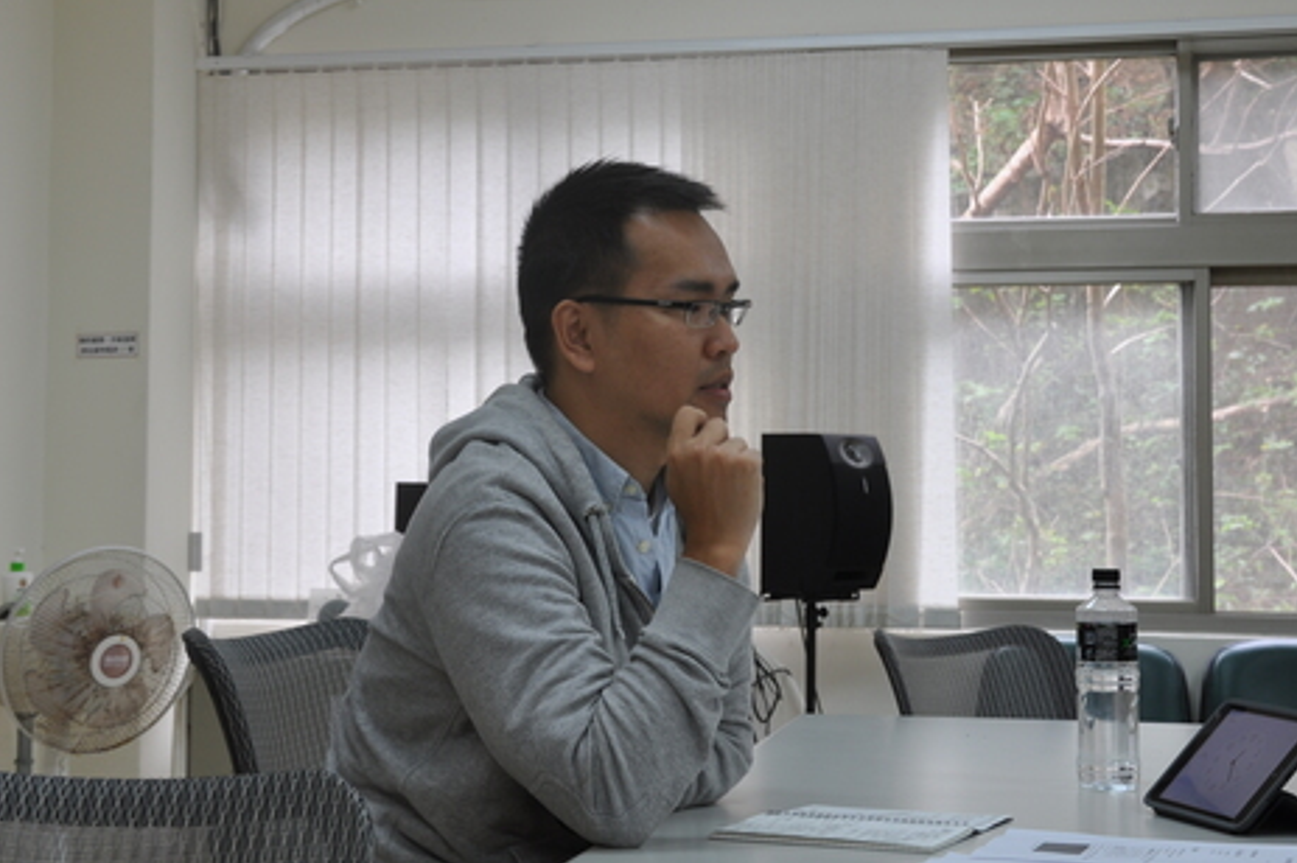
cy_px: 368
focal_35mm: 68
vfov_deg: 20.0
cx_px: 557
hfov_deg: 29.6
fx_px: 2448
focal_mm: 30
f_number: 6.3
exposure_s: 1/40
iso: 200
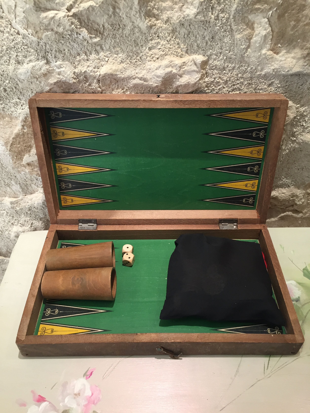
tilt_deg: -43.1
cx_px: 155
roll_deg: +0.1
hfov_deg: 48.2
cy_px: 206
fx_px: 346
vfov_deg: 61.7
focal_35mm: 29
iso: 100
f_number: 2.2
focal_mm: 4.15
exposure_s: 1/33
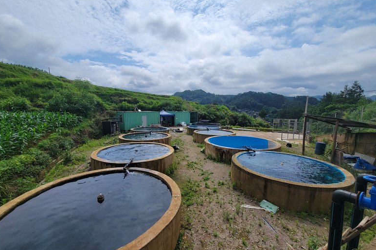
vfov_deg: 81.2
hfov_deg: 104.2
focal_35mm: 14
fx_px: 146
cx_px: 184
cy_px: 127
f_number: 2.2
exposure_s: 1/3840
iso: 50
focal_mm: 2.2
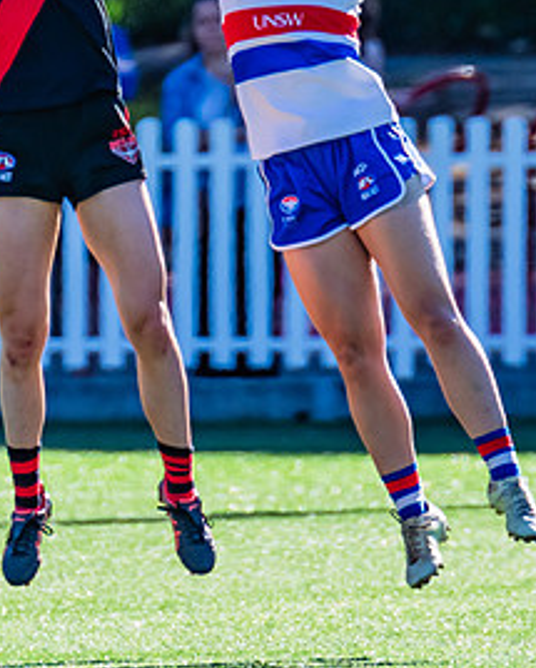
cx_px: 103
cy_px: 74
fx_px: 35236
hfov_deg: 0.9
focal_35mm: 1780
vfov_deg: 1.1
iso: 800
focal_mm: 600
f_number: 7.1
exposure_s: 1/1250
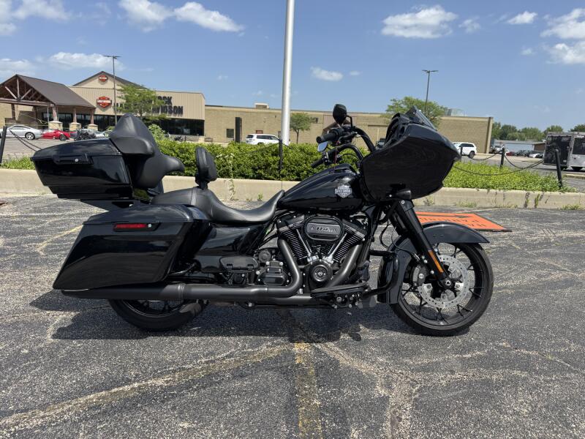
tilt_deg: -11.0
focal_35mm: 24
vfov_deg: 56.8
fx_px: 406
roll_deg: -2.4
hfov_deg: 71.6
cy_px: 220
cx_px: 292
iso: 80
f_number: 1.78
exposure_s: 1/1637
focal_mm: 6.76
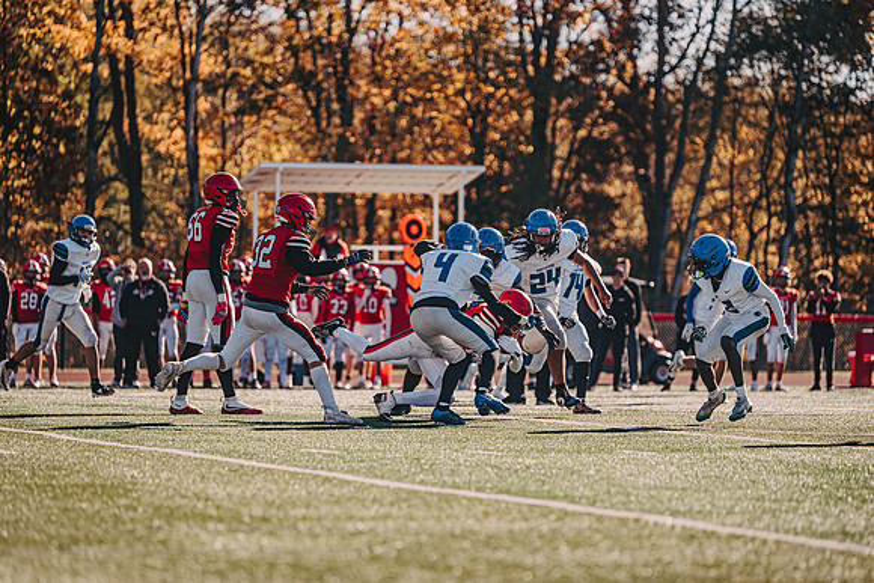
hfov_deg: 11.1
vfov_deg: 7.4
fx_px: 4492
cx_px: 437
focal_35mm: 185
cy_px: 292
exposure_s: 1/3200
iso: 250
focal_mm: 185
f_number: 3.2
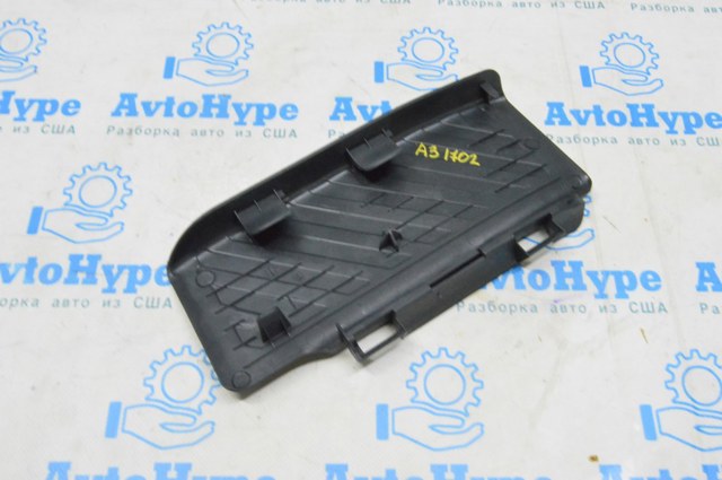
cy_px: 240
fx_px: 691
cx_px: 361
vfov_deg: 38.3
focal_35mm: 34
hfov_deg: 55.2
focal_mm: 23
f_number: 20
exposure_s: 1/15
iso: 6400
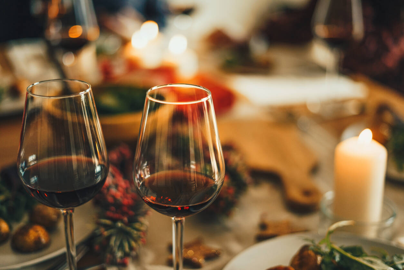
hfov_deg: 39.6
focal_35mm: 50
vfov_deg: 27.0
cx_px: 202
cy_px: 135
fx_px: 561
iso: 1000
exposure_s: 1/400
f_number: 1.8
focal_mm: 50
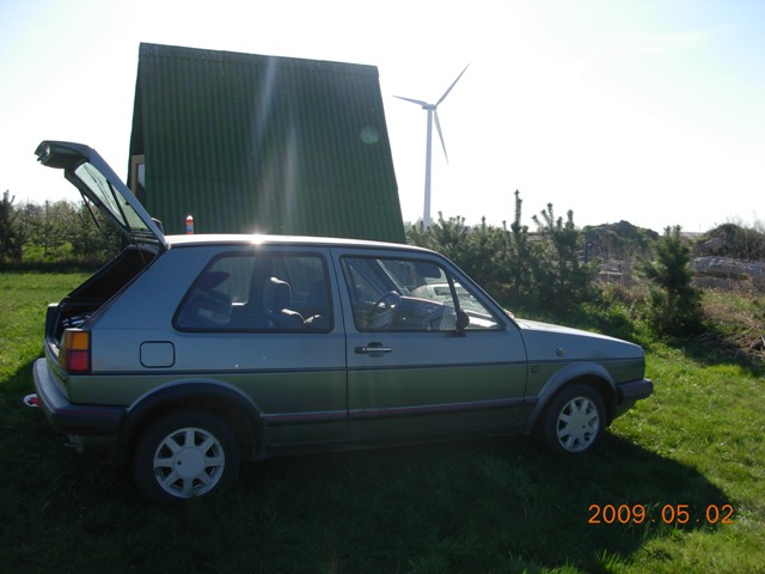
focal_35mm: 38
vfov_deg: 37.7
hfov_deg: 49.0
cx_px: 382
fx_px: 840
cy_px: 287
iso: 79
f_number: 2.9
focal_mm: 6.3
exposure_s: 1/1024
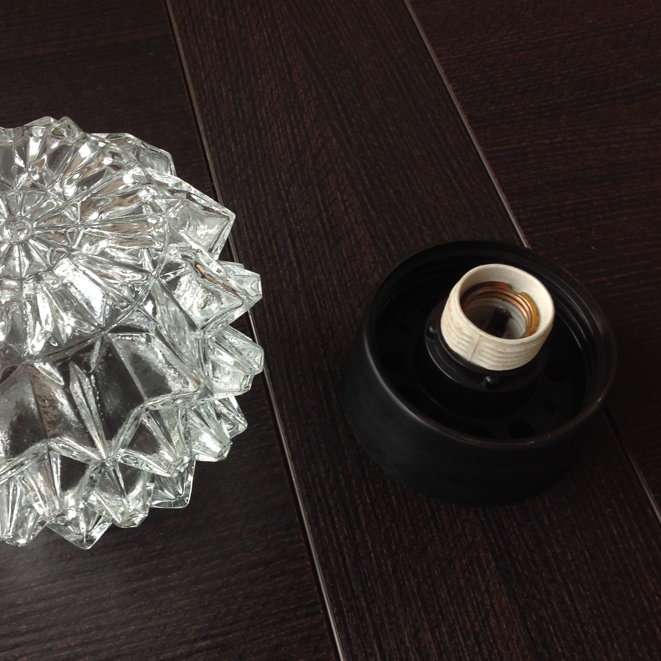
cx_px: 220
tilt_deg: -58.4
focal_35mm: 42
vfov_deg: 40.0
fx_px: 907
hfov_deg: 39.5
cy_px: 333
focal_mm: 4.28
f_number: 2.4
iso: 64
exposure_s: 1/15
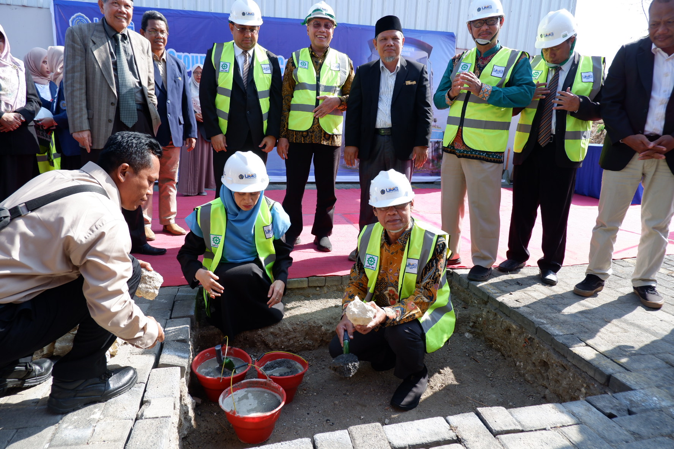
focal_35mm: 23
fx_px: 431
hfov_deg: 76.1
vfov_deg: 55.1
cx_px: 337
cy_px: 224
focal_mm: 15
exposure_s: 1/420
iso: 200
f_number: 4
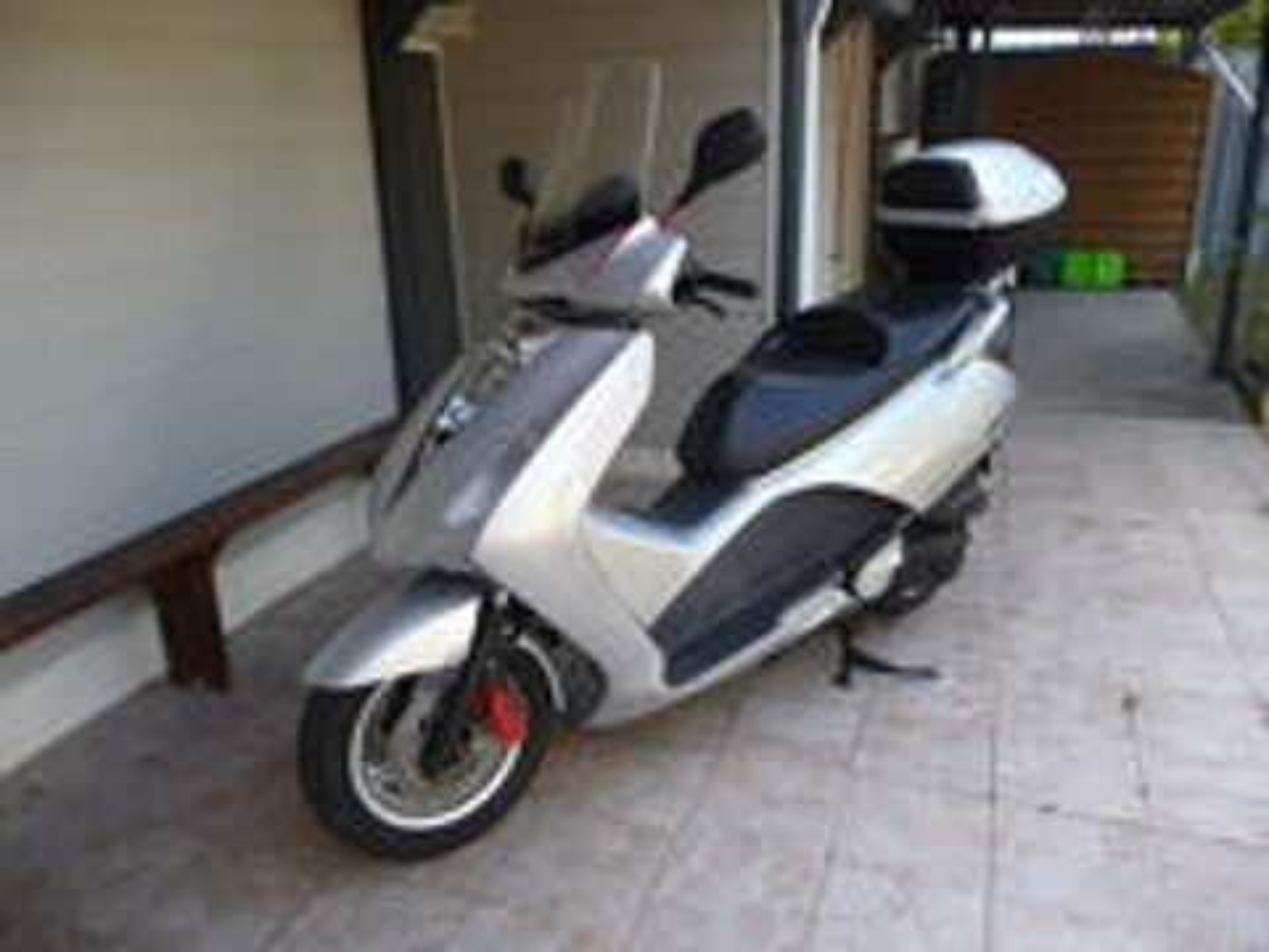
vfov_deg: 49.7
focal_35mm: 28
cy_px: 476
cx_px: 634
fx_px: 1026
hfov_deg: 63.4
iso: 100
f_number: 3.3
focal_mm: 4.7
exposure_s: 1/100
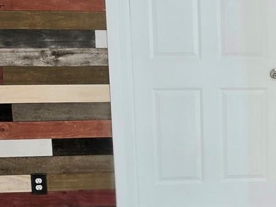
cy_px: 111
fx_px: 670
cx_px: 367
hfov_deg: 21.0
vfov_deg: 17.6
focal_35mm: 84
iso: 20
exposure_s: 1/120
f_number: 1.4
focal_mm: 6.5
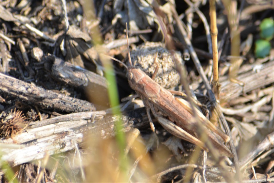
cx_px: 137
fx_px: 3425
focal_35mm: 450
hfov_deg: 4.6
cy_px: 92
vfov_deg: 3.1
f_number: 8
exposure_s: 1/125
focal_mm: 300
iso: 125
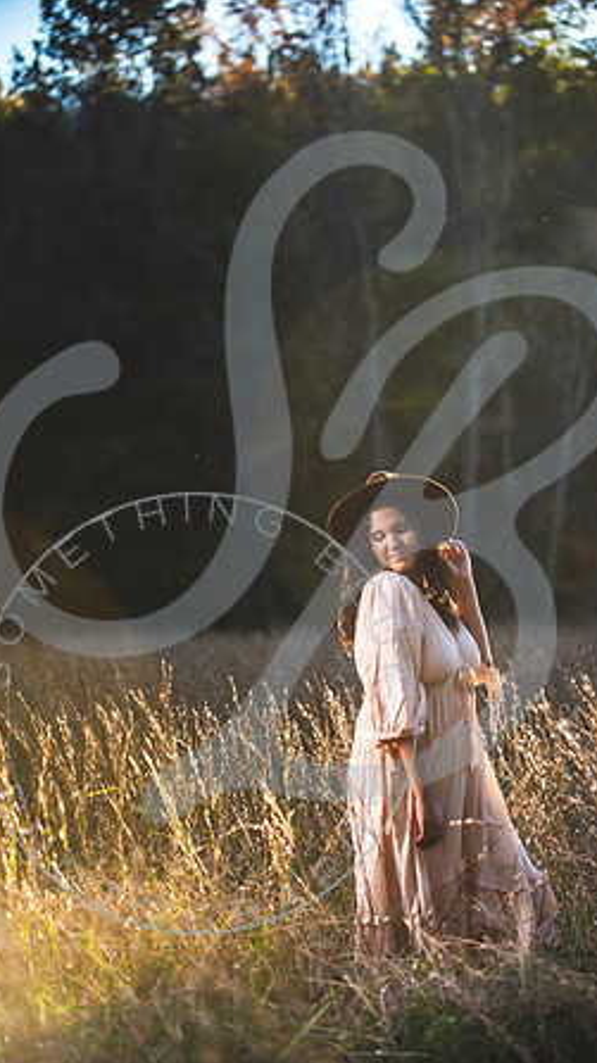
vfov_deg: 22.5
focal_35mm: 95
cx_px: 304
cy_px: 533
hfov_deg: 12.7
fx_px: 2677
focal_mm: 90
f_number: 2.8
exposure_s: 1/1250
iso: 200
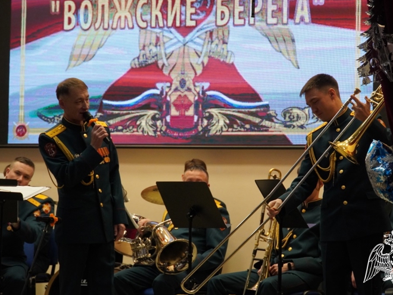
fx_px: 1618
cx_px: 216
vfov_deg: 10.4
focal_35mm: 143
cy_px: 148
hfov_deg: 13.8
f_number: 5.6
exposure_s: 1/160
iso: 2500
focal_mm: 87
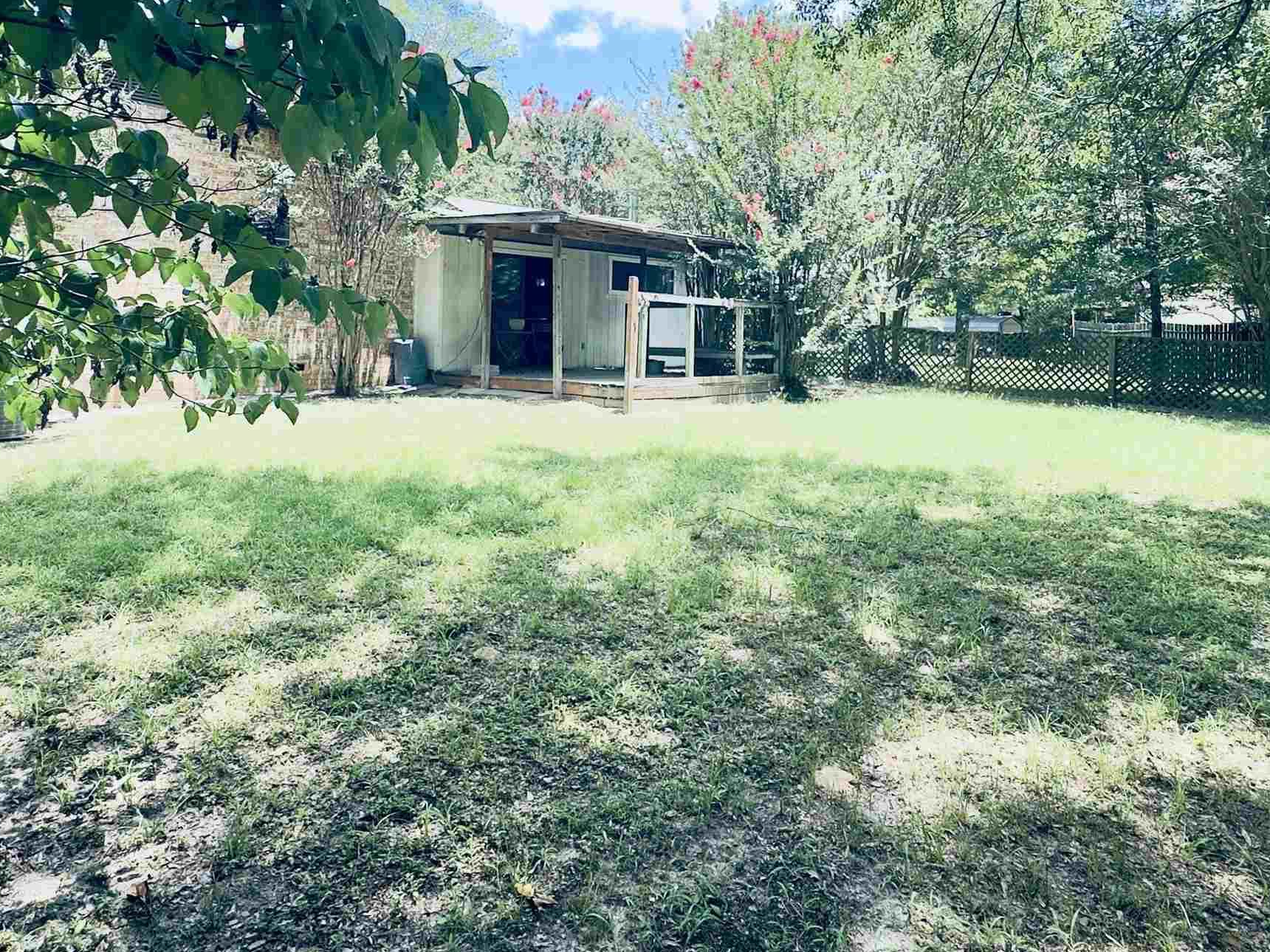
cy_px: 317
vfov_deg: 53.8
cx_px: 638
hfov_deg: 69.4
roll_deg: -0.4
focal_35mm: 25
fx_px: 917
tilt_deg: +1.6
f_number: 2.2
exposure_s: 1/263
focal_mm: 2.22
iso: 40
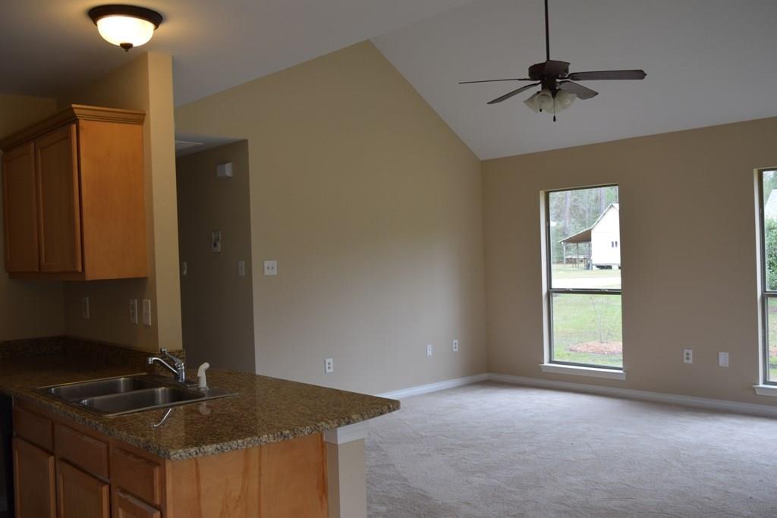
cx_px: 388
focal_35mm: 34
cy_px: 259
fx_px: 745
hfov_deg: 55.1
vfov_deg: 38.4
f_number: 5
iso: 400
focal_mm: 23
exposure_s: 1/100
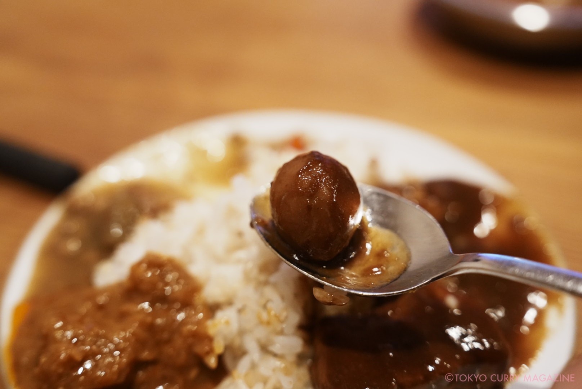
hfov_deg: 42.7
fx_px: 744
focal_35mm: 46
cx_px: 291
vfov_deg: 29.3
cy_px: 194
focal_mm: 46
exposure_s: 1/200
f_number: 3.5
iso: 4000
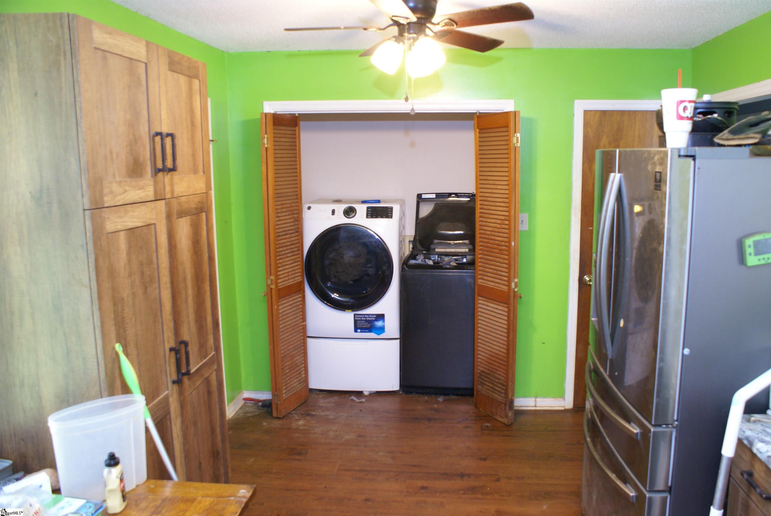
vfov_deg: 48.0
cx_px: 386
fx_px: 579
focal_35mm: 27
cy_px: 258
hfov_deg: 67.3
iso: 400
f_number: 3.5
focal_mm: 18
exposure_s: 1/10
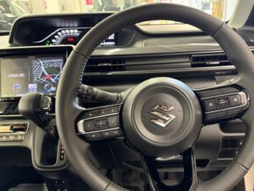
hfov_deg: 58.0
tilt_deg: -22.0
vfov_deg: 45.4
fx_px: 228
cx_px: 147
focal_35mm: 31
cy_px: 105
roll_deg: +3.6
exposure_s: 1/33
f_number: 1.6
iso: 400
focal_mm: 5.96
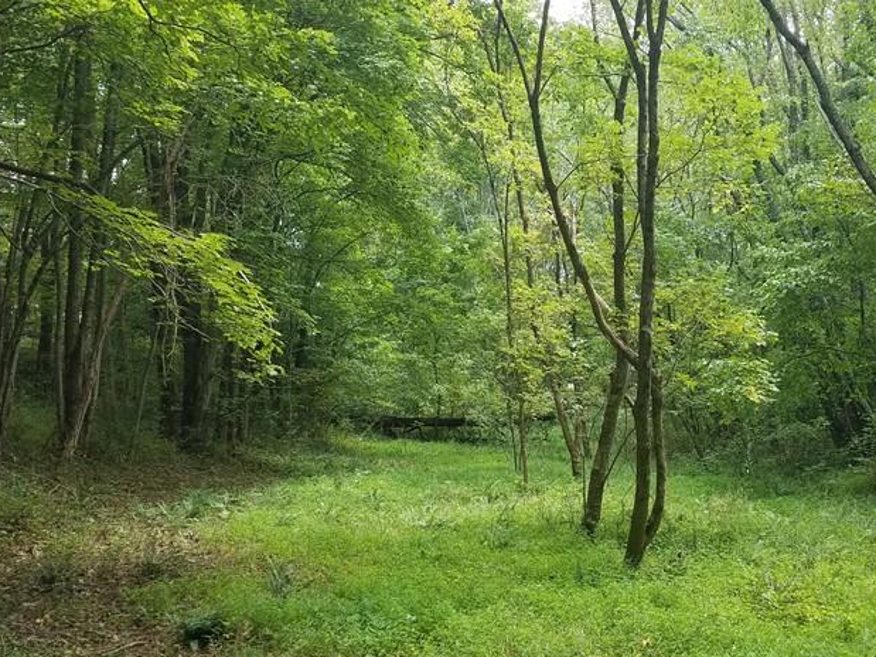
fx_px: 1088
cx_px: 551
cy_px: 338
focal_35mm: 43
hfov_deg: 43.5
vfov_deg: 33.6
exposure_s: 1/233
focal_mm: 4.2
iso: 50
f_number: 1.7
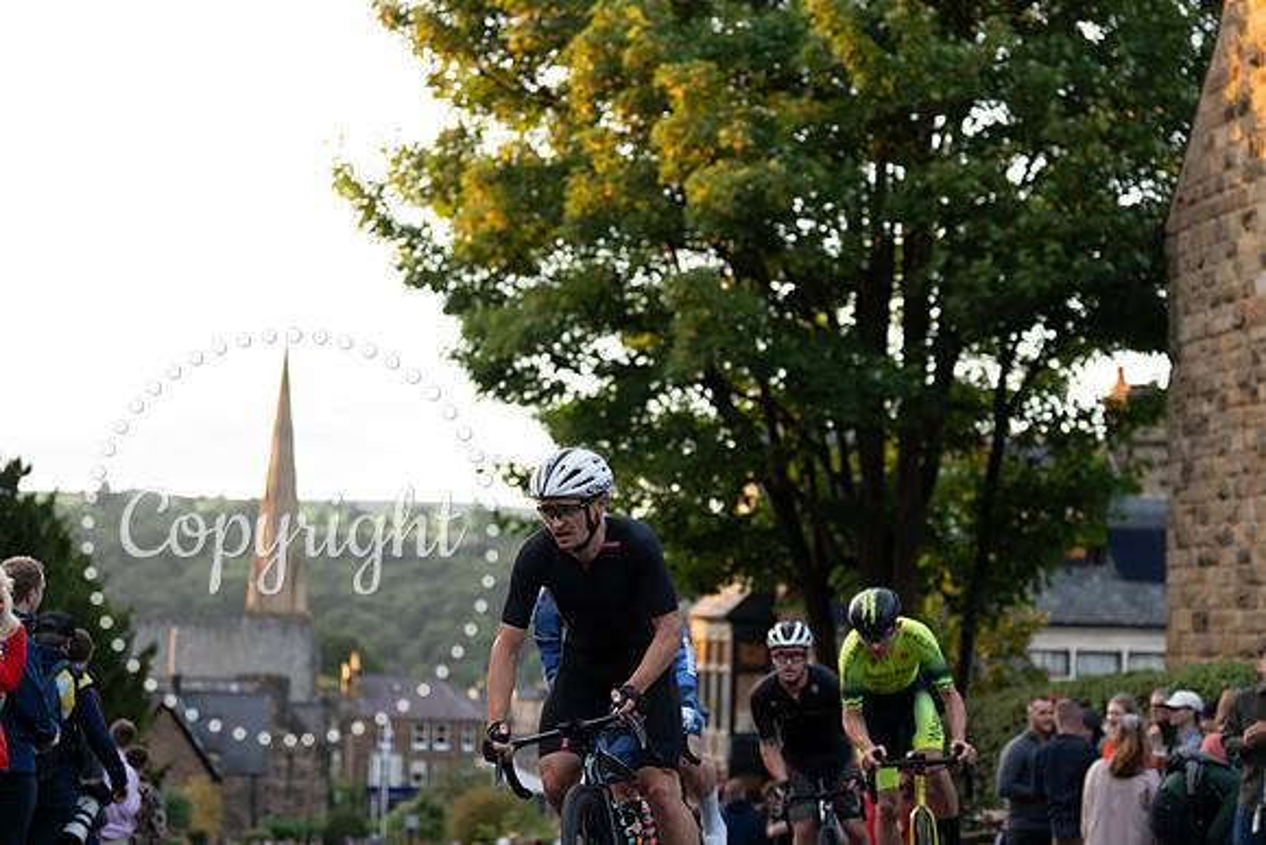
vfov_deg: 19.5
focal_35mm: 70
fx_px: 2462
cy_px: 422
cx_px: 633
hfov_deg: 28.8
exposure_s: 1/1000
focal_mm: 70
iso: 2000
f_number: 2.8
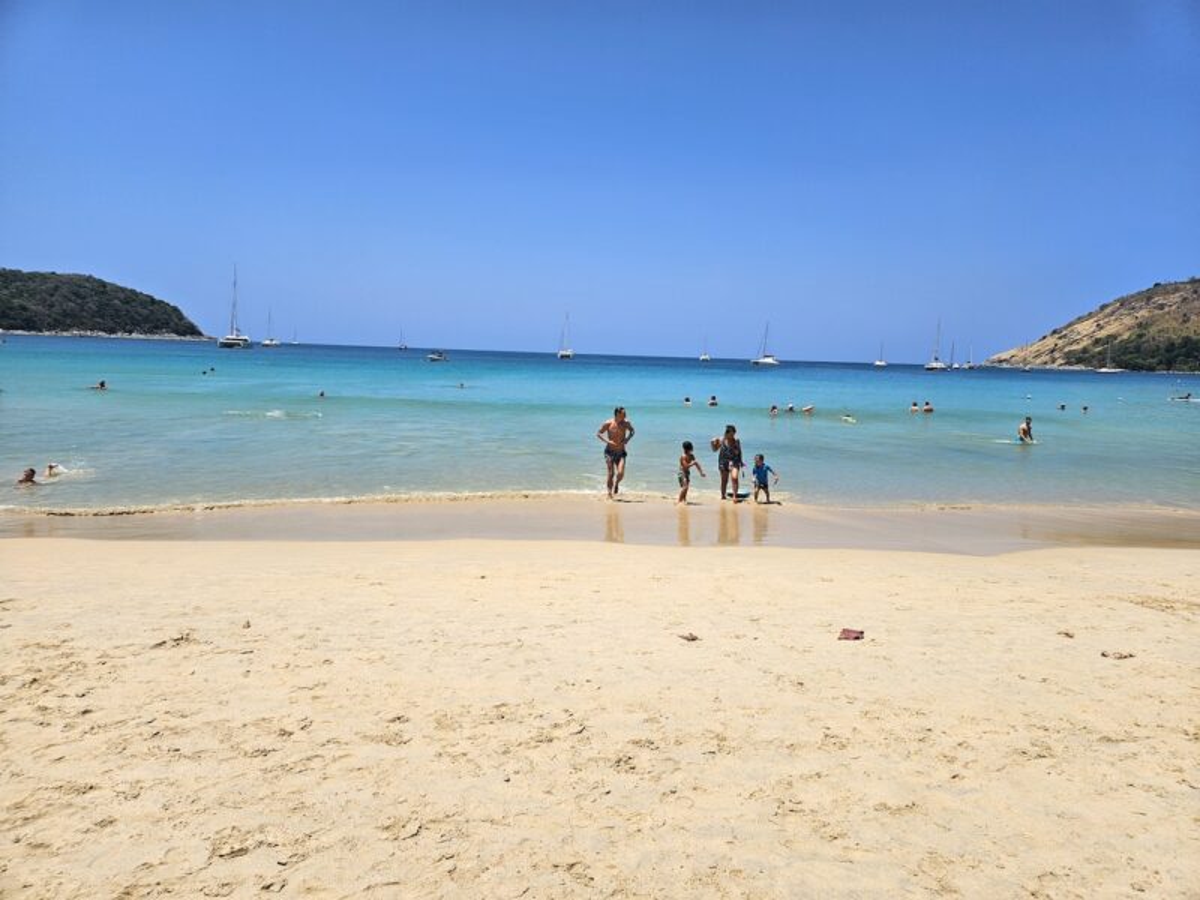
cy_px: 450
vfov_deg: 58.9
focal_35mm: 23
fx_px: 797
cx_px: 600
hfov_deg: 73.9
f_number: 1.8
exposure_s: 1/4420
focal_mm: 5.4
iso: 25
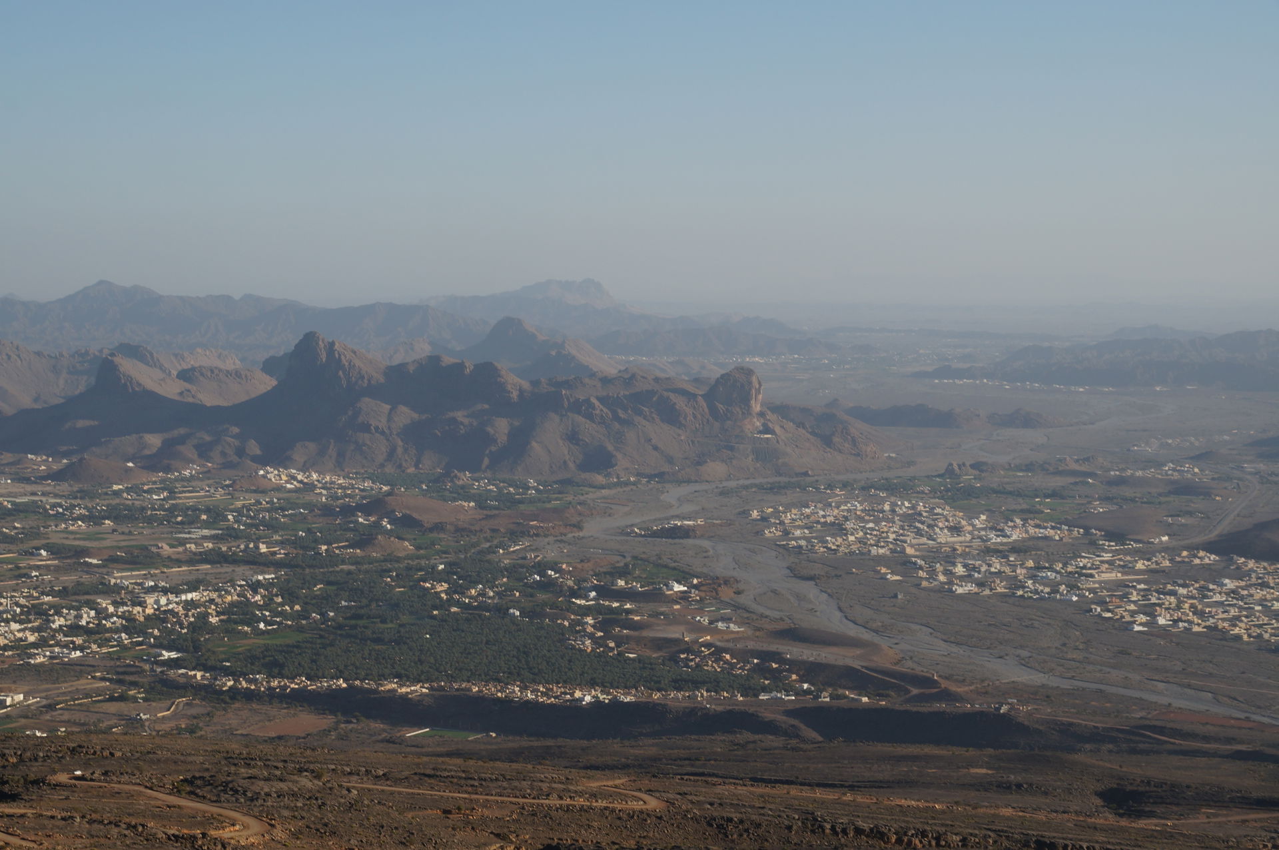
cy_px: 425
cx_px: 640
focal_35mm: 75
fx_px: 2662
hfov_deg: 27.0
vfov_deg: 18.1
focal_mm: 50
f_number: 13
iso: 100
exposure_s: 1/160
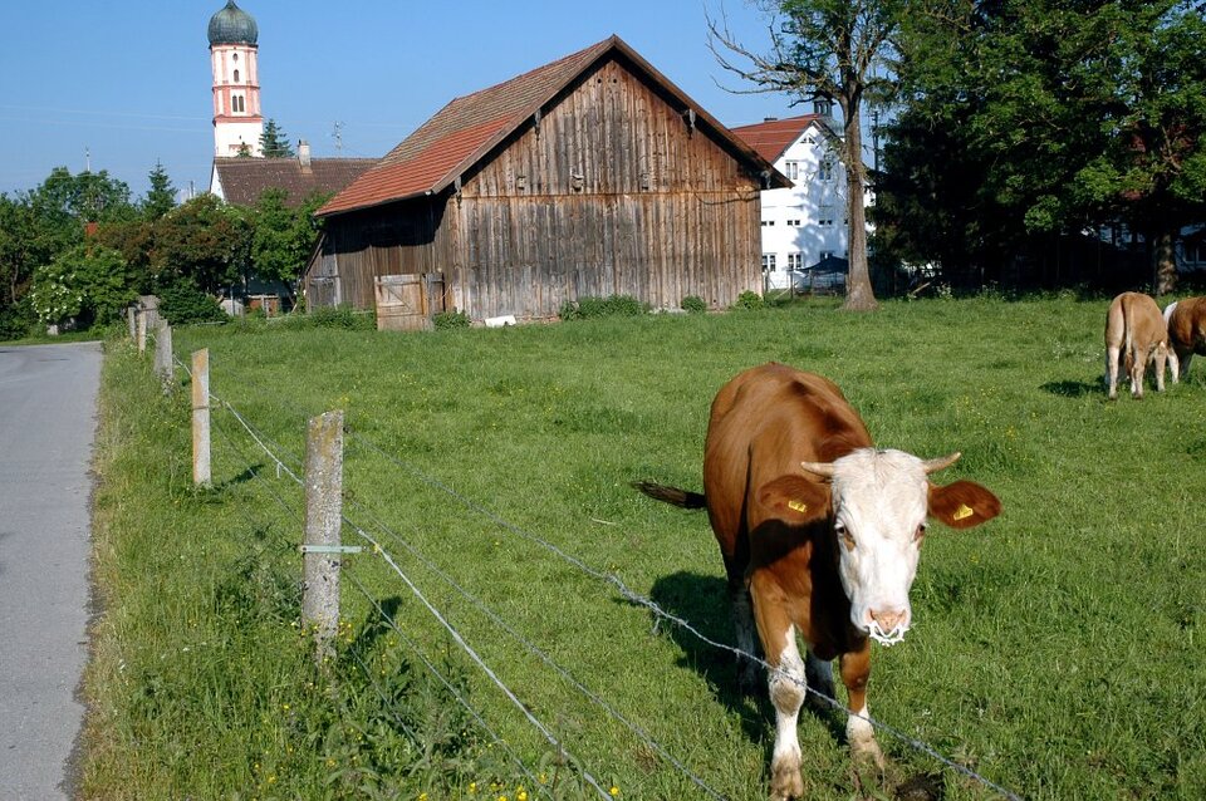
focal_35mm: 46
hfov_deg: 42.4
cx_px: 603
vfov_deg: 28.9
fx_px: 1556
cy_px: 400
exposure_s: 1/250
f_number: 11
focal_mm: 31
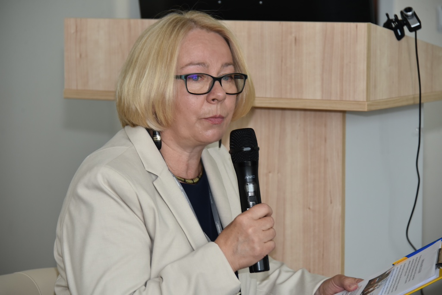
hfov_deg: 13.7
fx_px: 1843
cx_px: 221
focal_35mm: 150
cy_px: 148
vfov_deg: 9.2
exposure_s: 1/80
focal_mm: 150
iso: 800
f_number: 5.6
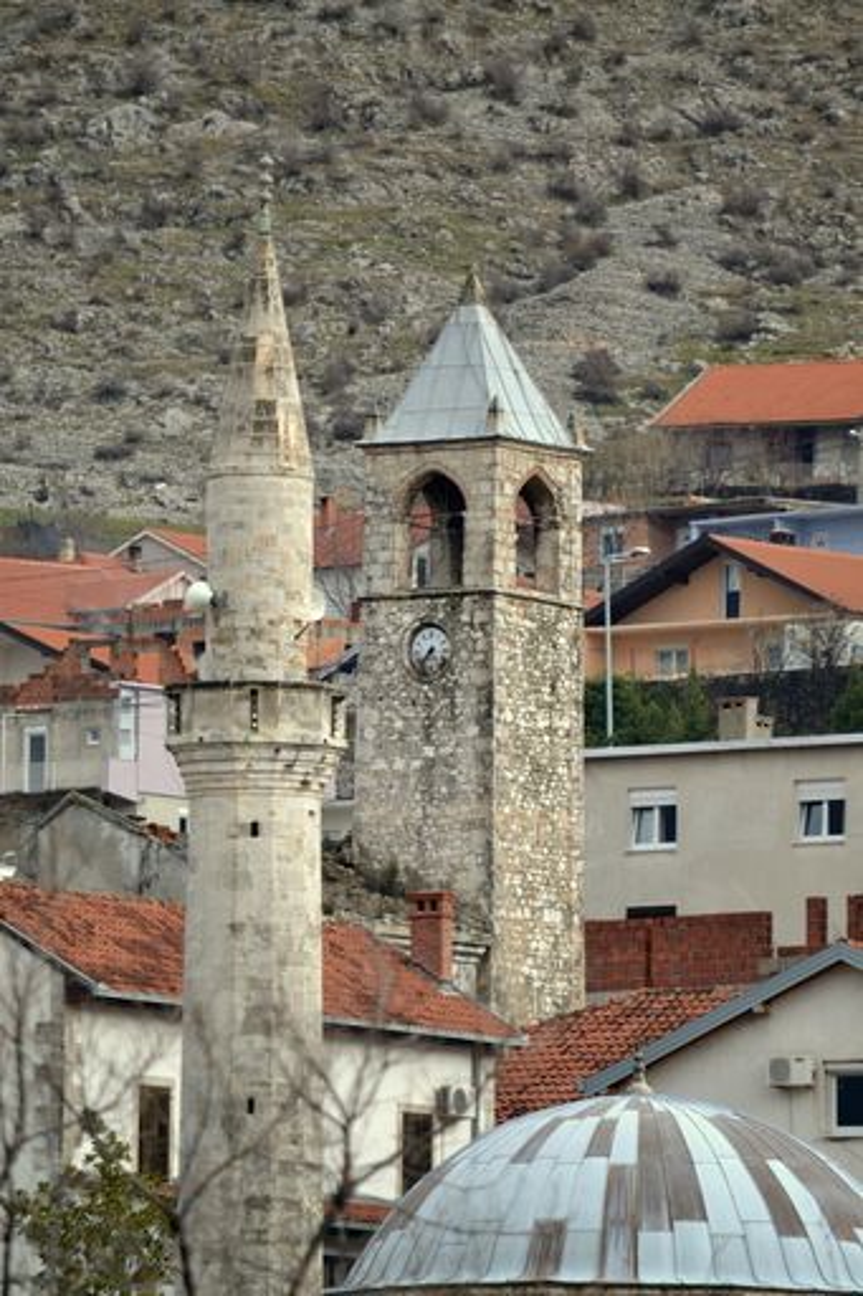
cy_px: 648
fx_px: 16191
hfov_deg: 3.1
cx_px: 432
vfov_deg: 4.6
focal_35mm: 450
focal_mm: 300
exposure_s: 1/500
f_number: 5.6
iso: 360
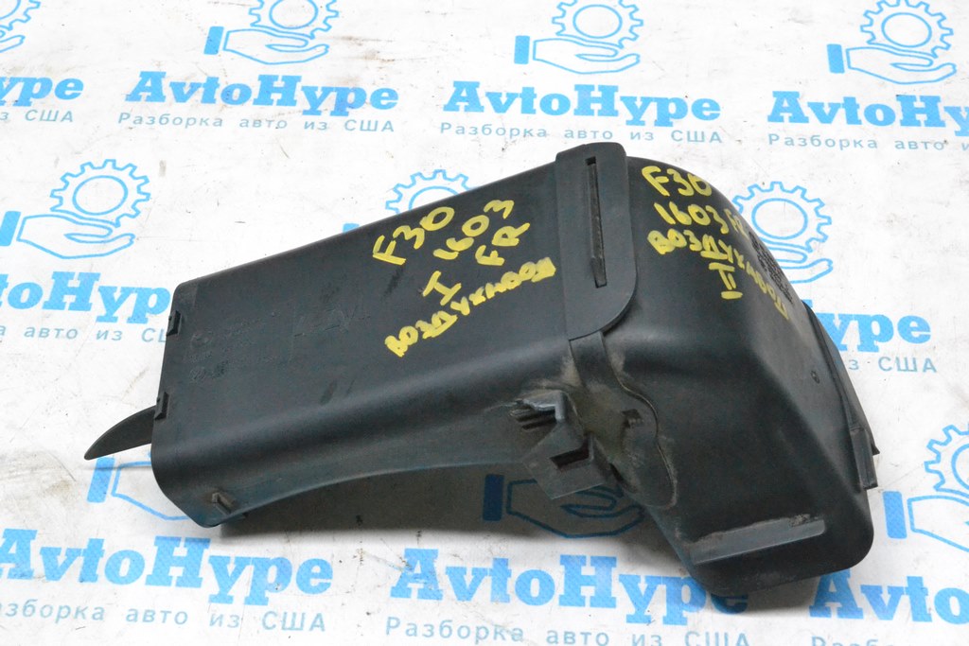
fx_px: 1454
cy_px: 323
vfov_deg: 25.1
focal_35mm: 54
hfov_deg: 36.9
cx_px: 484
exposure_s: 1/160
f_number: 9
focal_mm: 36
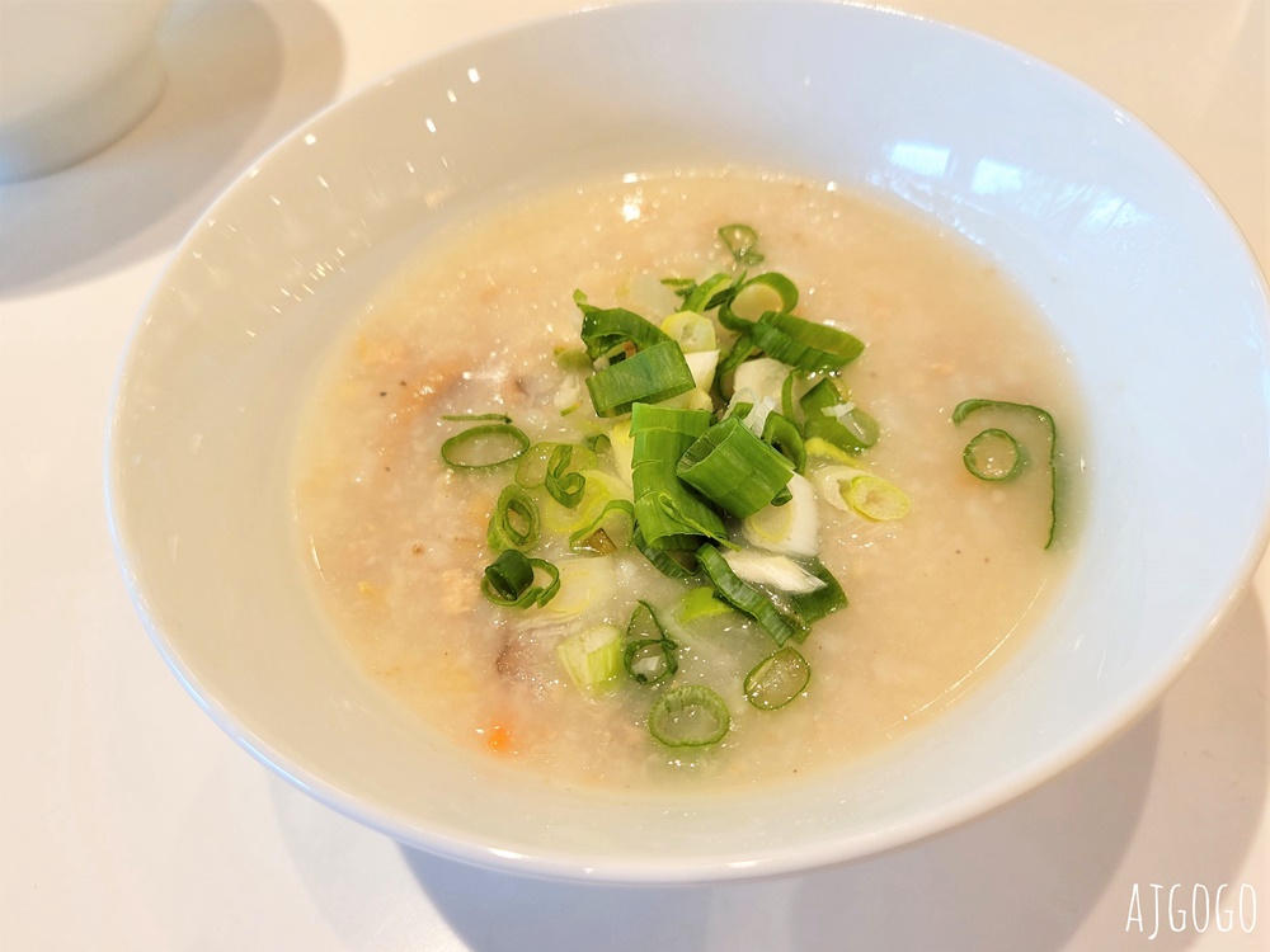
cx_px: 635
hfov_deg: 67.3
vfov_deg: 53.1
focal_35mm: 26
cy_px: 476
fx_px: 954
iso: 160
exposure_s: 1/120
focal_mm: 5.4
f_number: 1.8
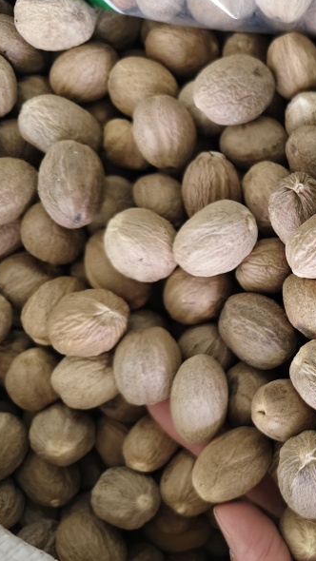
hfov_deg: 31.0
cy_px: 277
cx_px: 344
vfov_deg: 58.0
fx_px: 506
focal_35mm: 34
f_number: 1.88
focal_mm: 5.56
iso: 3523
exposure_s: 1/251
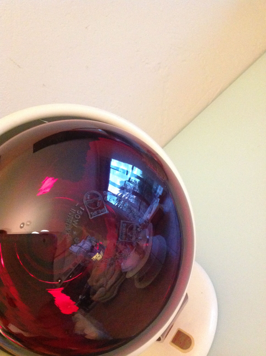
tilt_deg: -29.8
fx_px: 360
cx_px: 133
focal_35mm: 35
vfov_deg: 52.7
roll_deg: +39.7
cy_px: 178
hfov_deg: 40.6
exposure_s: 1/17
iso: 640
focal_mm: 4.28
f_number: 2.4
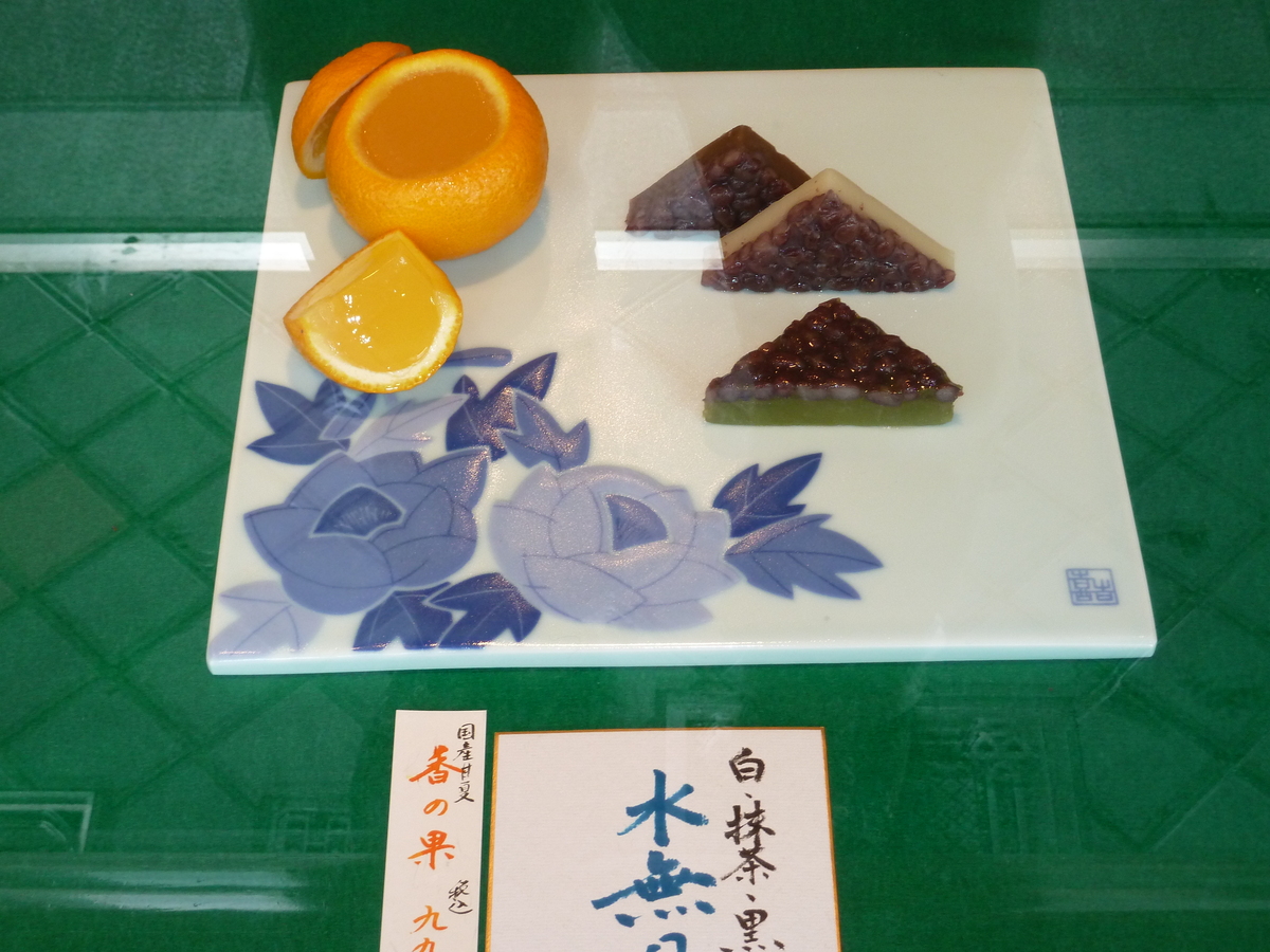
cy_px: 476
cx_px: 635
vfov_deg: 23.3
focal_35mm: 63
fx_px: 2311
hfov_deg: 30.7
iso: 160
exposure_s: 1/30
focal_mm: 10.3
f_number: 4
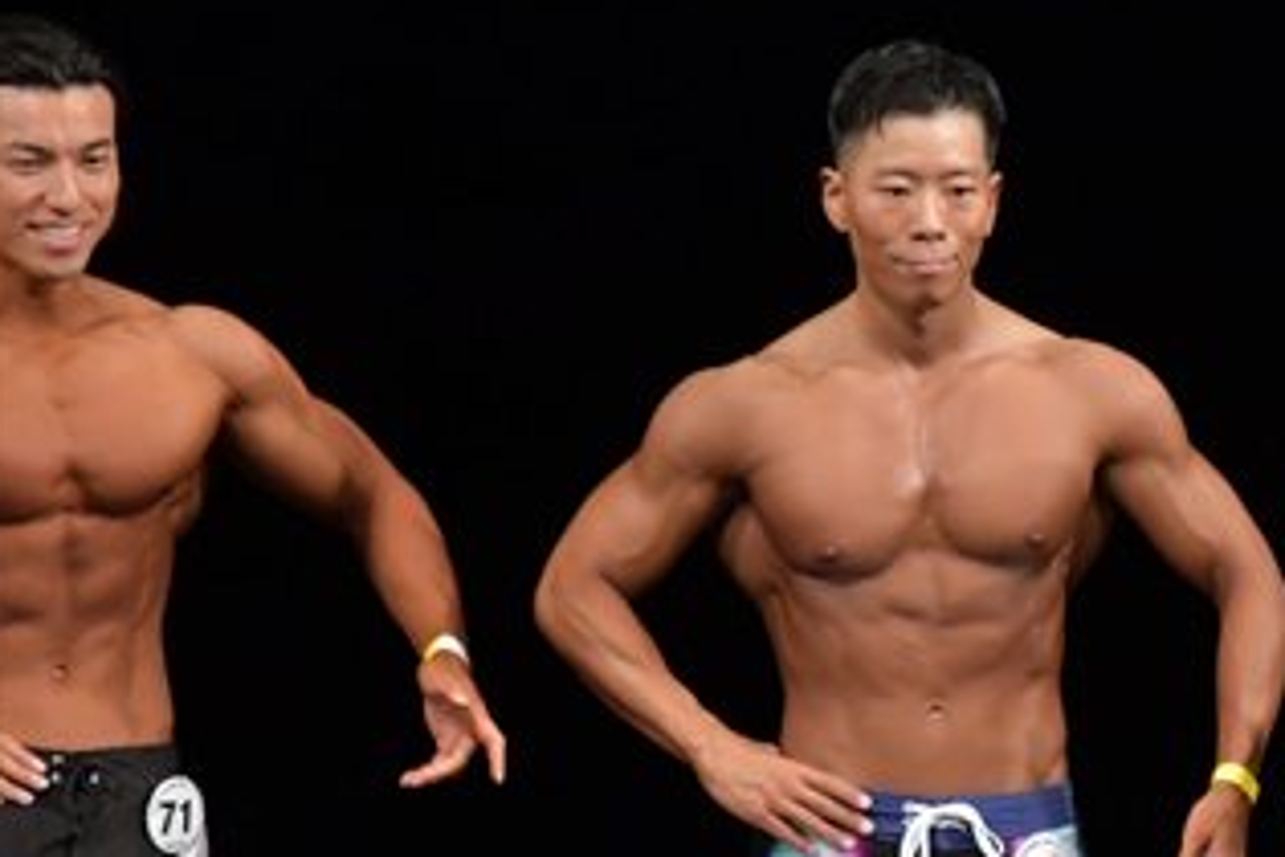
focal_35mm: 664
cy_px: 804
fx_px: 23699
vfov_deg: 2.1
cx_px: 1560
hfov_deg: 3.1
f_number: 5.6
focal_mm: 180
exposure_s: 1/400
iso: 3200
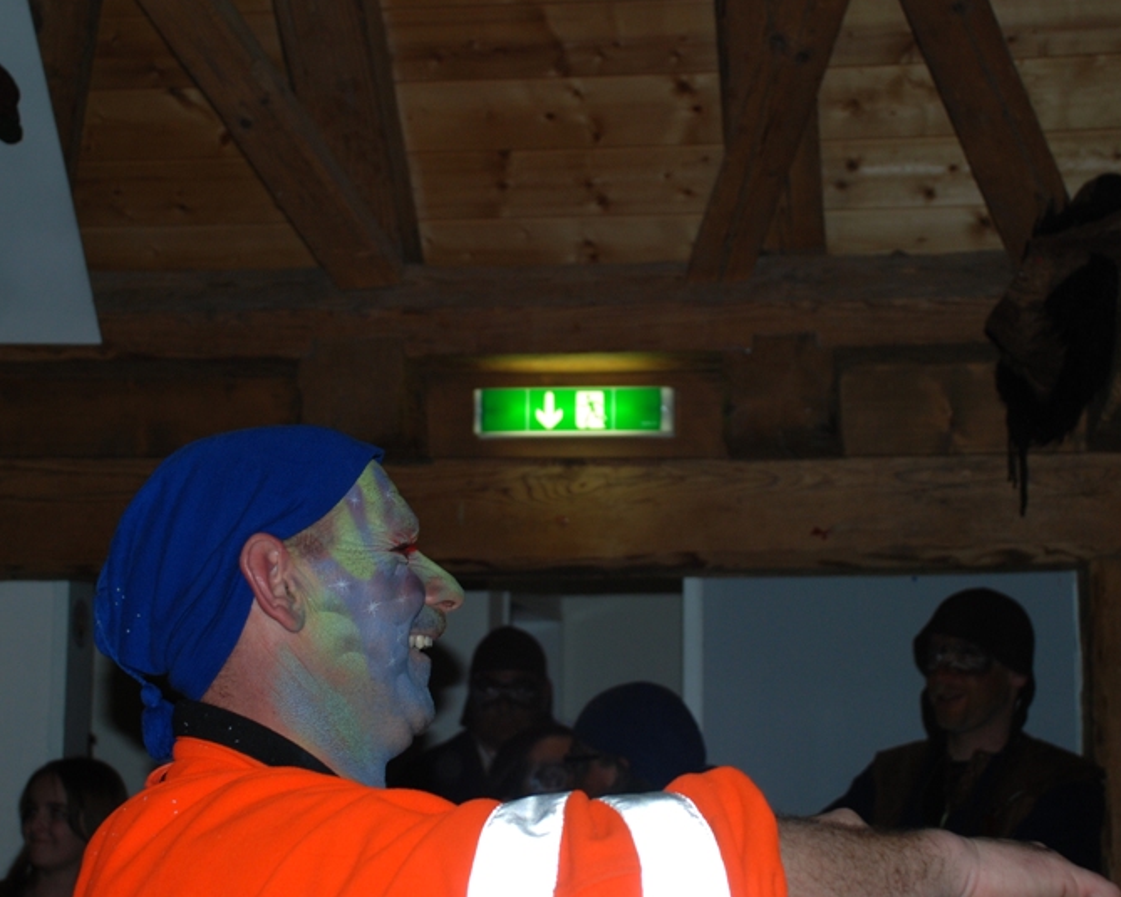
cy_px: 465
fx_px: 2289
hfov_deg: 27.5
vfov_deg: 22.2
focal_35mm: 69
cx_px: 546
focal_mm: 32
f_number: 4.2
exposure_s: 1/60
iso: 200
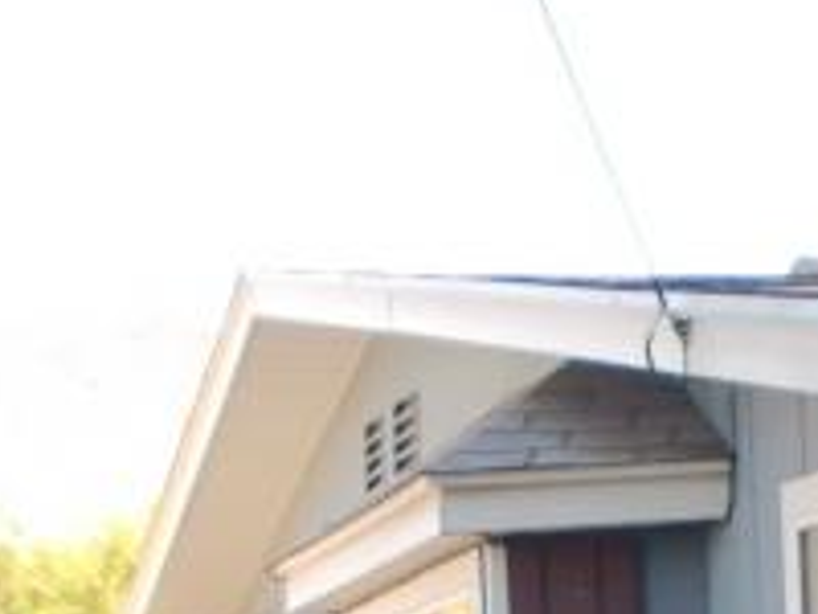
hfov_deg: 17.5
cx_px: 622
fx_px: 2647
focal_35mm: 112
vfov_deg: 12.7
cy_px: 864
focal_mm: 6.3
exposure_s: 1/250
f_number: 3.1
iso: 125
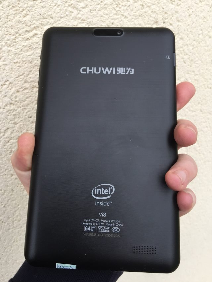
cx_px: 106
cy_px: 141
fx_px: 237
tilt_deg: -35.9
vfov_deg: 61.6
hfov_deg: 48.3
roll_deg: +17.6
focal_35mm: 29
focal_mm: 4.15
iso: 50
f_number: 2.2
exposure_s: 1/120
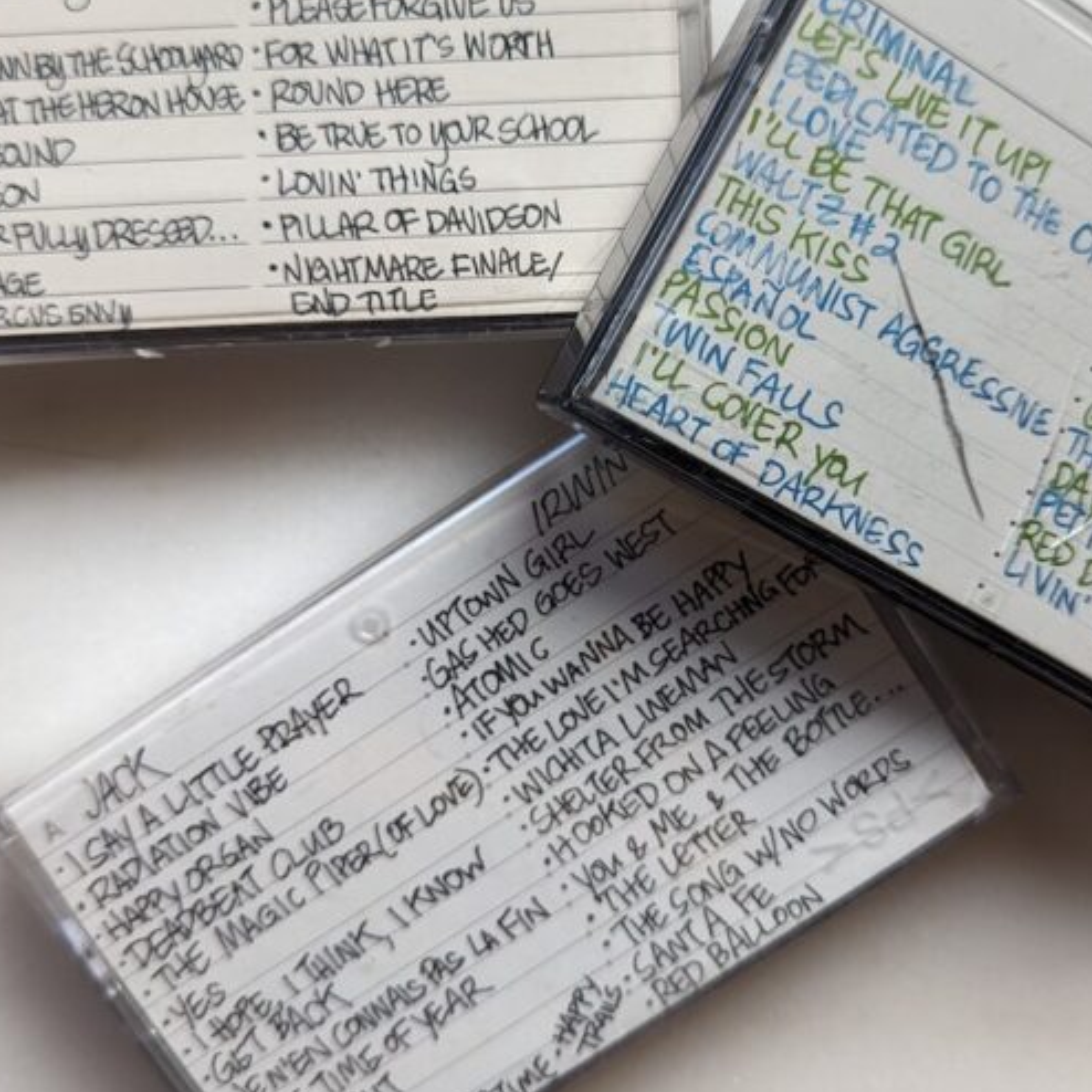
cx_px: 610
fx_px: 1570
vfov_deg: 38.3
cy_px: 472
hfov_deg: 38.3
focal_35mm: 44
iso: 191
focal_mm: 6.81
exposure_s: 1/121
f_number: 1.85
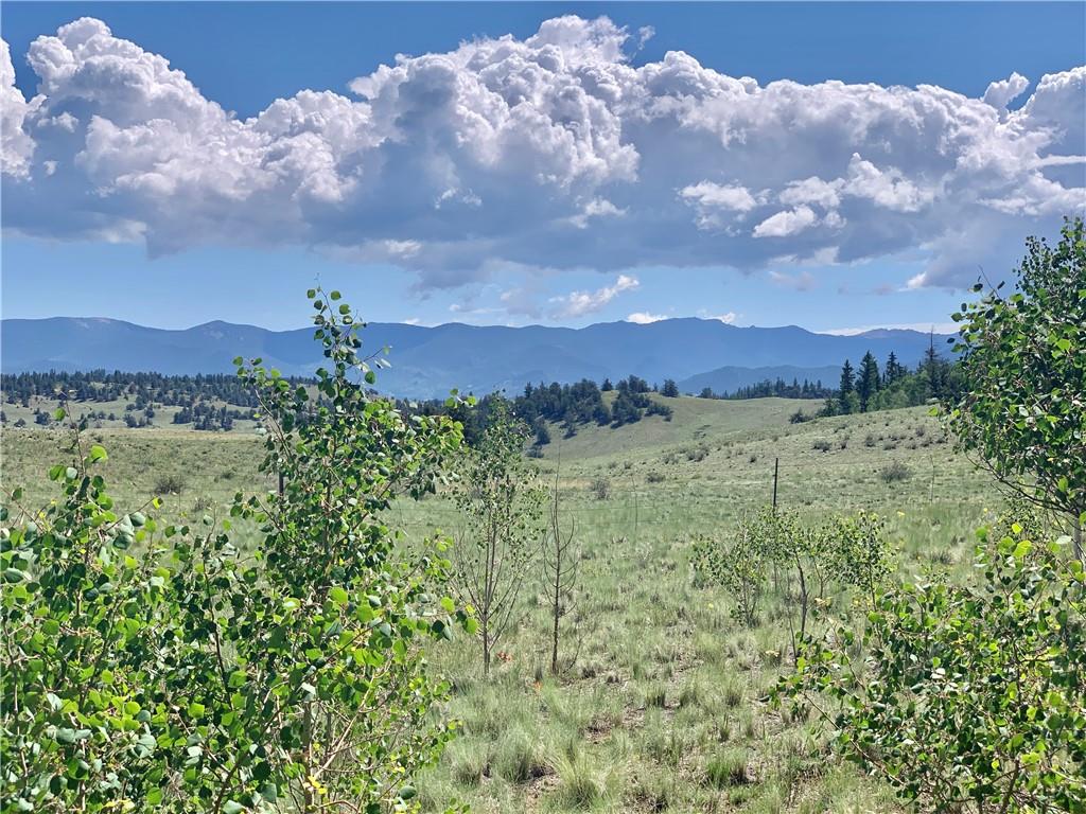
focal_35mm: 52
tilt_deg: +0.3
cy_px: 407
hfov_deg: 36.8
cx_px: 543
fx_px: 1631
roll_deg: -0.5
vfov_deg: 28.0
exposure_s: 1/1845
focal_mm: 6
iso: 16
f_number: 2.4
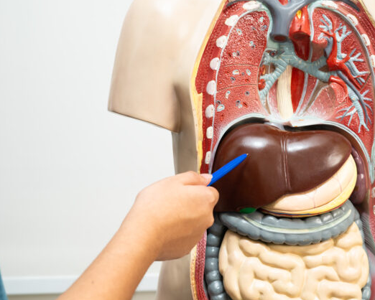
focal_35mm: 69
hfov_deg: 27.5
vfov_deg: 22.2
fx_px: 766
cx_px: 205
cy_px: 170
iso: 250
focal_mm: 50
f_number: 5
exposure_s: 1/10
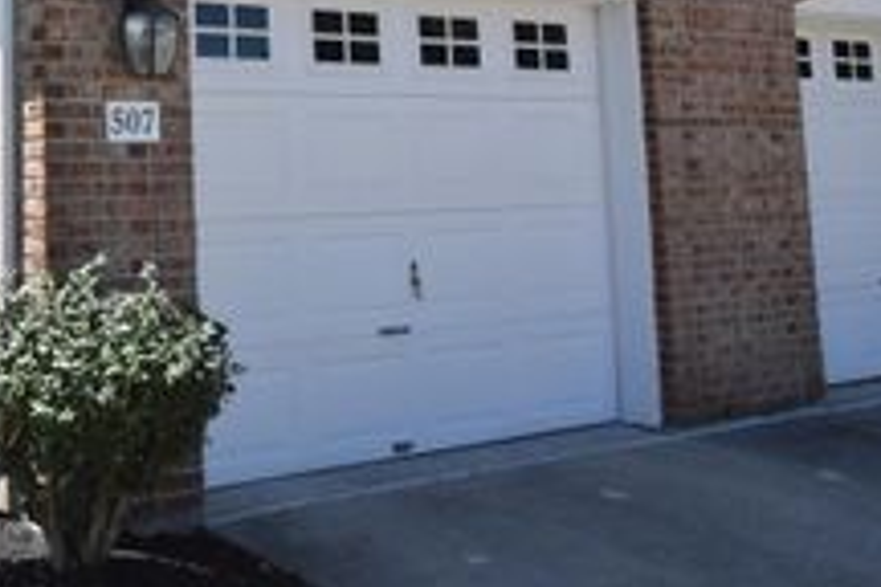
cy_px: 35
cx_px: -12
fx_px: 1077
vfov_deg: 29.0
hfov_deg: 39.0
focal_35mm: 44
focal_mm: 19
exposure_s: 1/2500
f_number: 16
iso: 6400
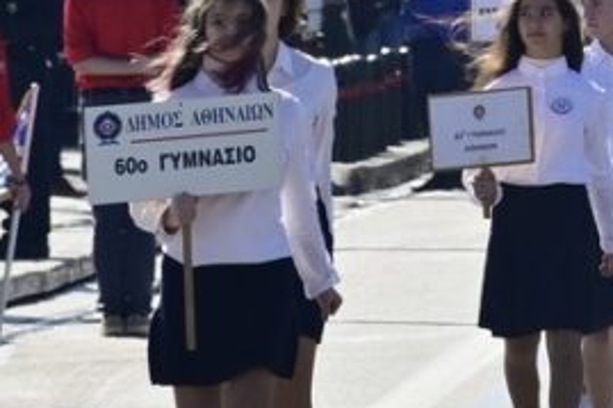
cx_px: 1149
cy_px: -130
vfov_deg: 1.0
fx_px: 22768
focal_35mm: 1338
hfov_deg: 1.5
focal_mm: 200
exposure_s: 1/800
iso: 320
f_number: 9
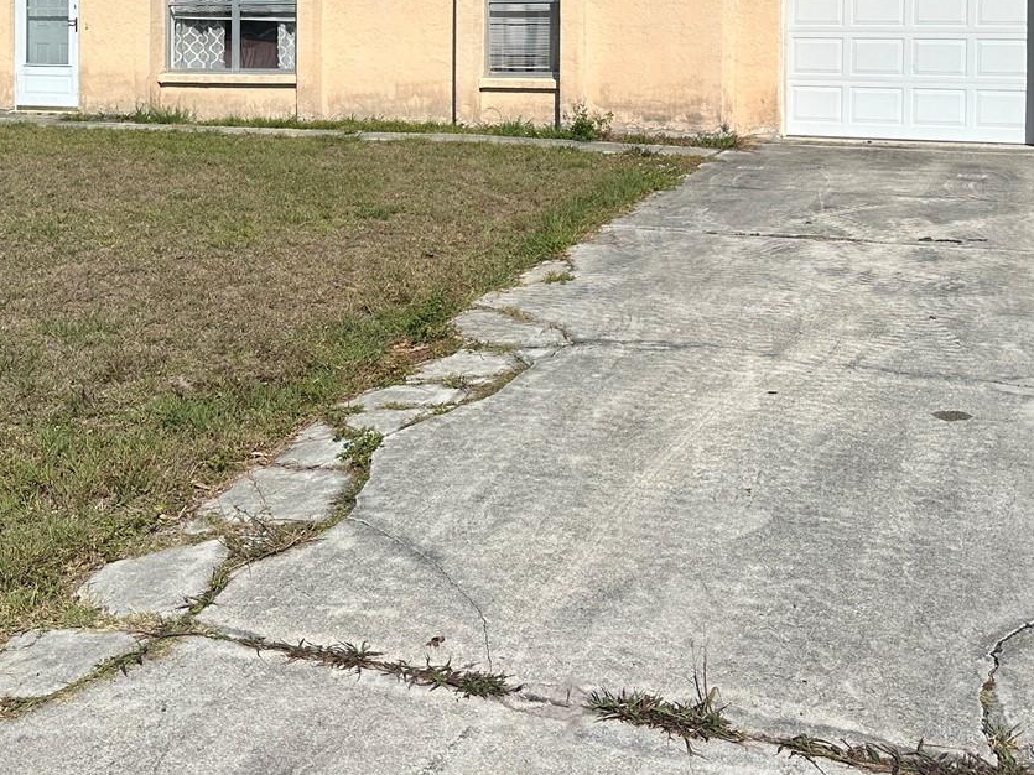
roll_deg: -0.8
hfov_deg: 41.2
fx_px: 1374
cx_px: 483
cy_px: 63
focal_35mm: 46
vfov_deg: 30.0
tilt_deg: +1.0
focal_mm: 6.86
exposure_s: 1/8929
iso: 80
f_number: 1.78
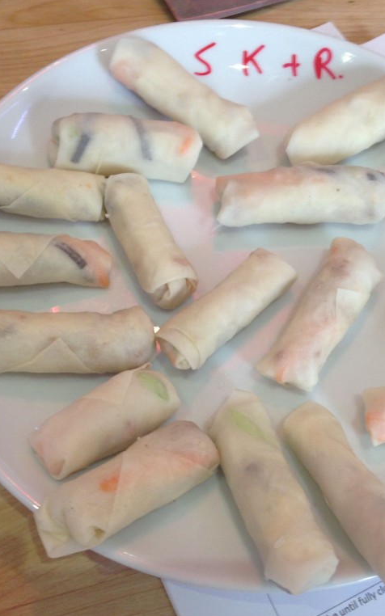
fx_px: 789
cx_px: 251
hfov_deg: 27.3
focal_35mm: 47
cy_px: 309
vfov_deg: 42.7
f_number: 2.4
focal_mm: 4.12
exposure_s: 1/20
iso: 80
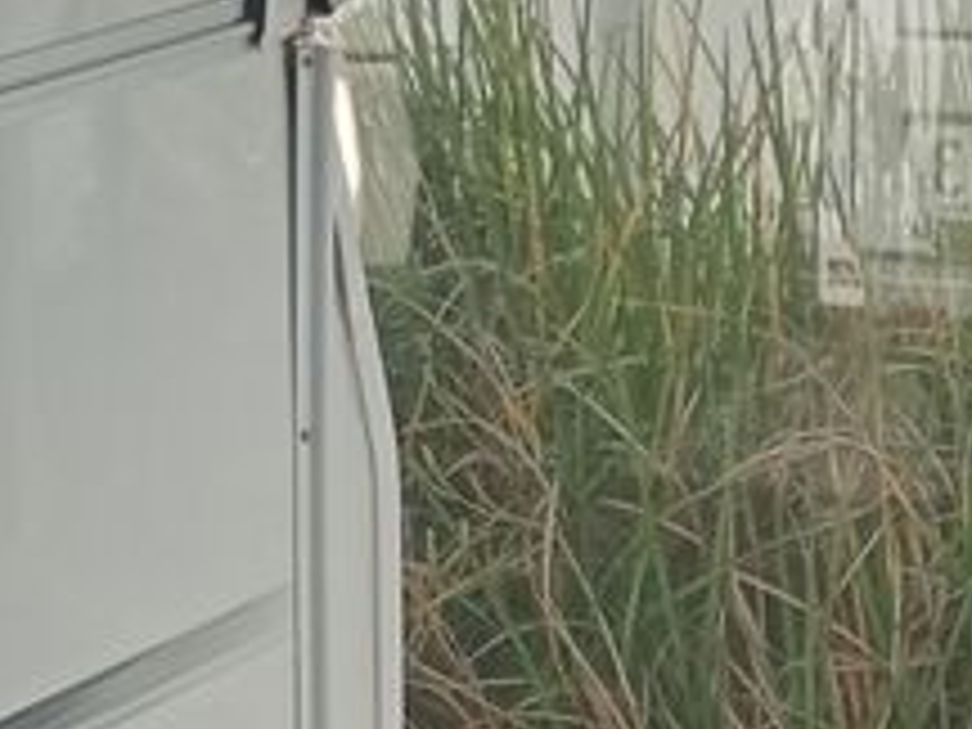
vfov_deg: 9.9
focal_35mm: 143
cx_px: -1490
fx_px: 4015
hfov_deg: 11.2
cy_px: -567
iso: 100
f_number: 1.8
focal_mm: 3.98
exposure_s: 1/401
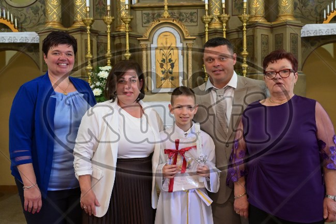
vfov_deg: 29.2
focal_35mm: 46
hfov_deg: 42.8
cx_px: 168
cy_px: 112
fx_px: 429
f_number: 5
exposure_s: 1/125
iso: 5000
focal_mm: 46
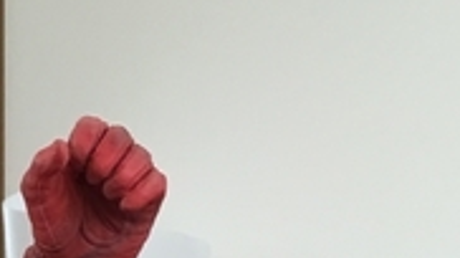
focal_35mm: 139
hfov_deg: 14.5
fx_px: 1694
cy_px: 622
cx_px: -222
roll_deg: +1.7
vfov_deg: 8.0
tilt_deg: -2.8
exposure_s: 1/15
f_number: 2.2
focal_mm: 4.15
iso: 50
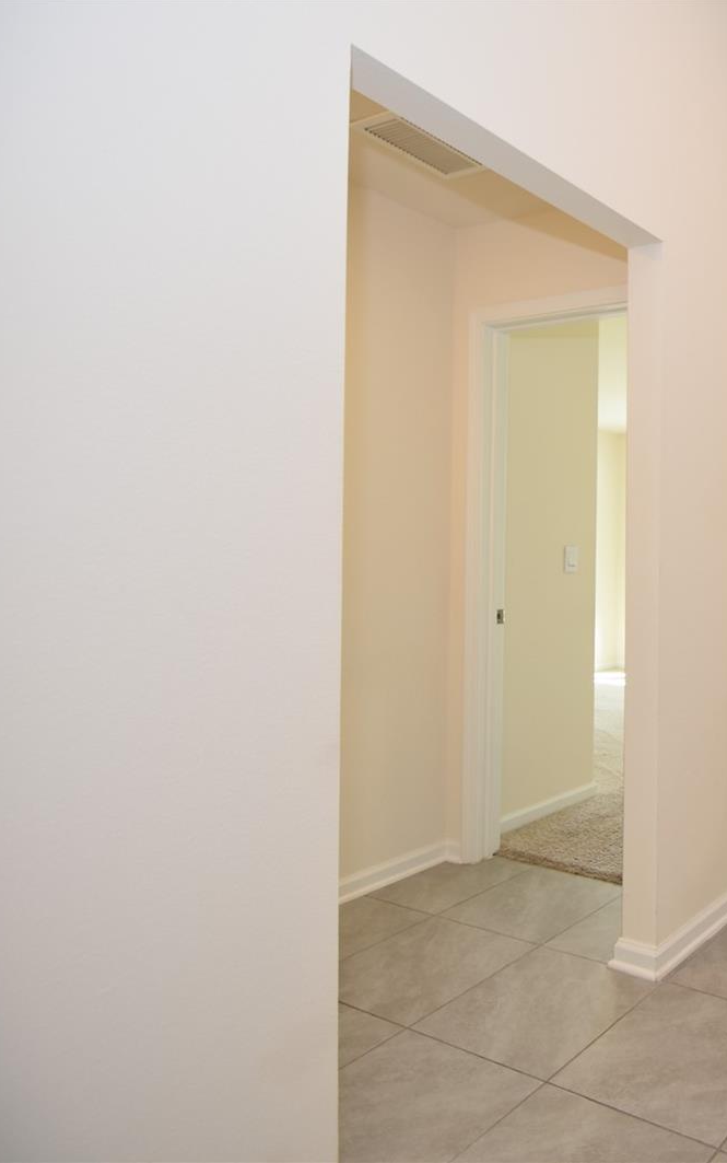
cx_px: 826
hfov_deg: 40.8
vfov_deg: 77.1
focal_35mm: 23
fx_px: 729
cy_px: 581
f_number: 4
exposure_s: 1/60
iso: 200
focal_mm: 10
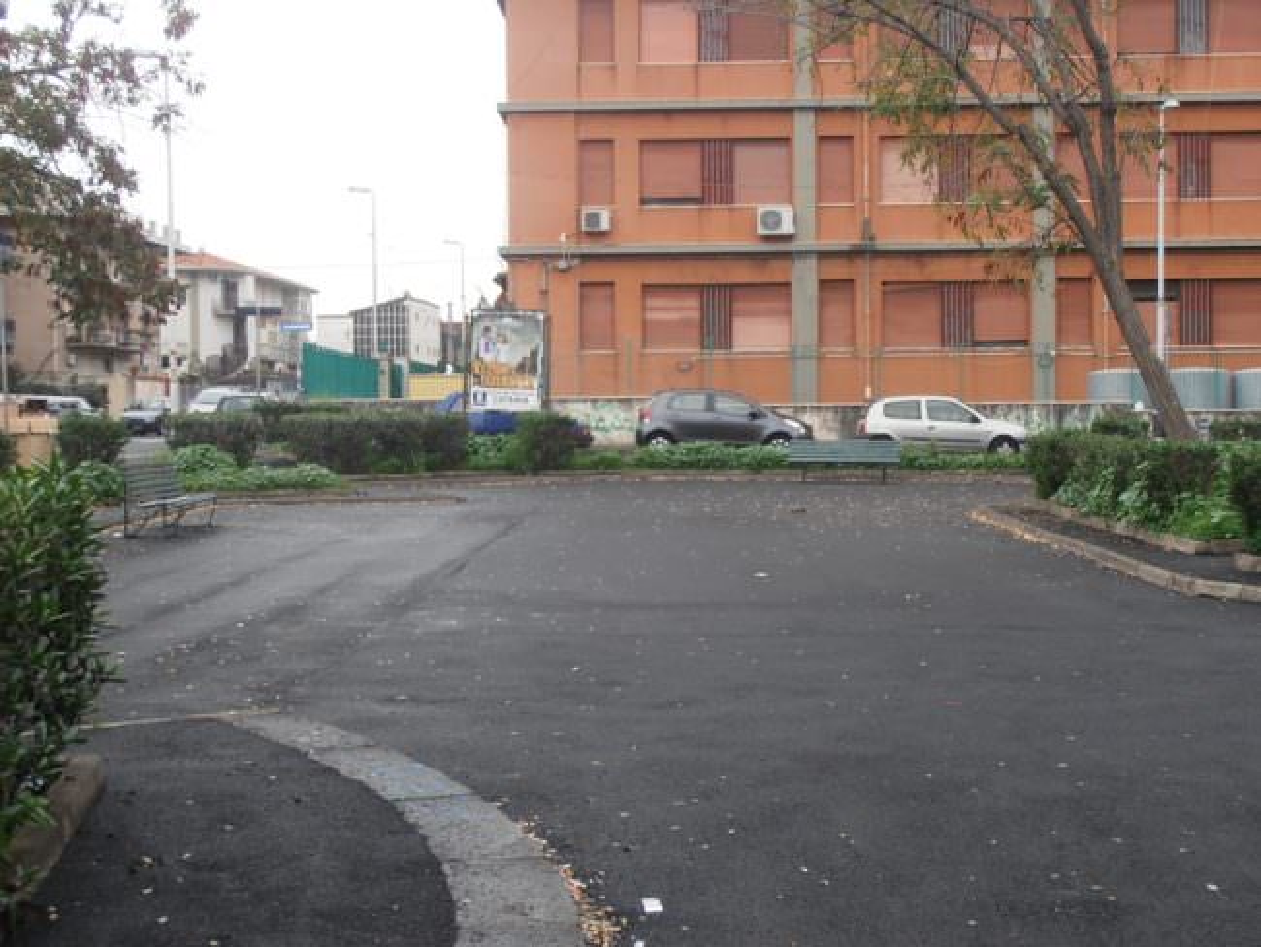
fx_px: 2077
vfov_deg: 25.7
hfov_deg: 33.8
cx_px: 630
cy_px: 474
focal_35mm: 57
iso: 80
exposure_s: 1/50
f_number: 4.5
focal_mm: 10.04
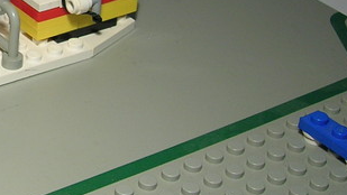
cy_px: -5
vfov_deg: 10.5
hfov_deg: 17.9
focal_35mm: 114
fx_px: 1049
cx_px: -57
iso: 50
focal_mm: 6
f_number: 2.9
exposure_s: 1/40.6
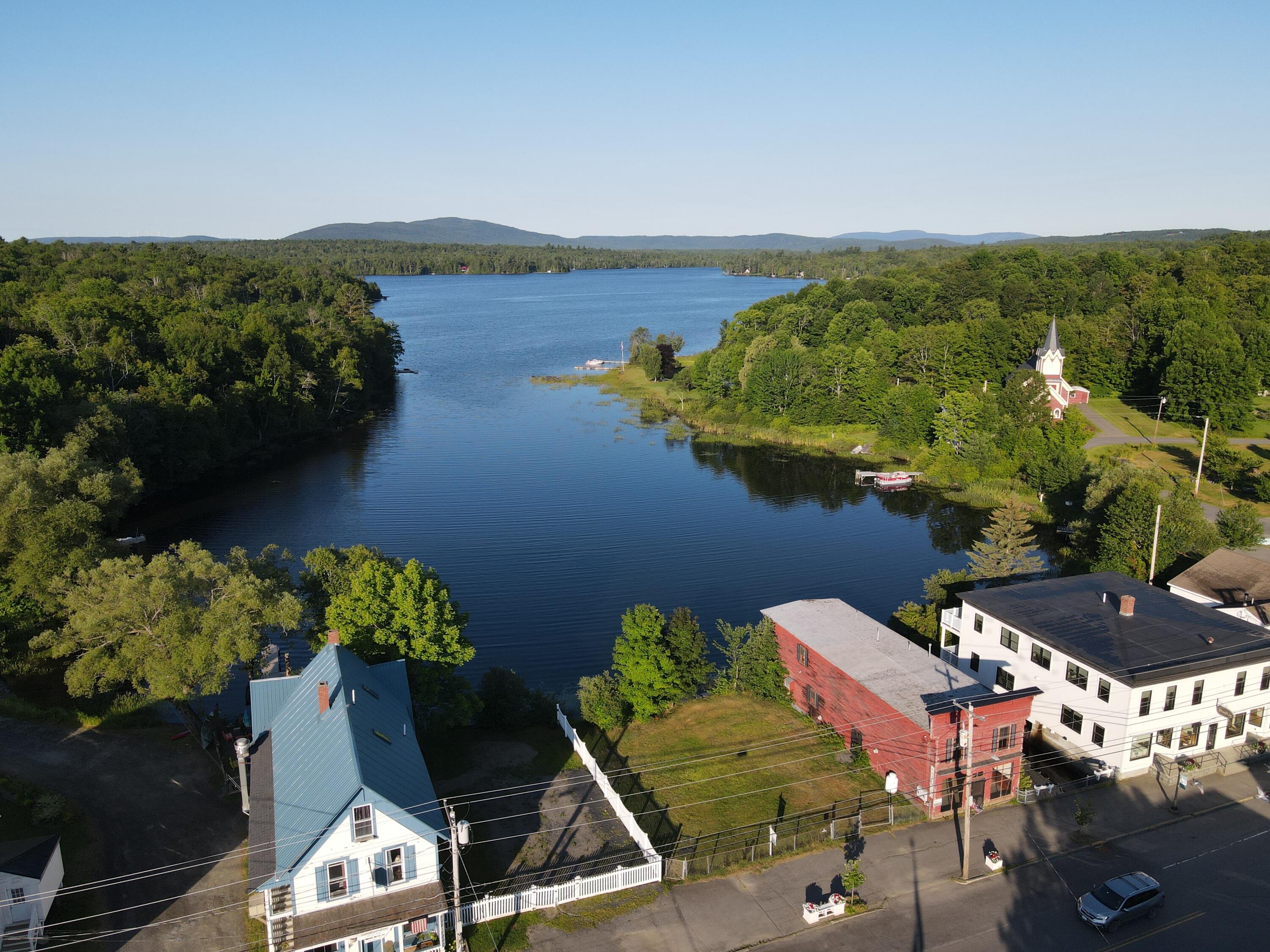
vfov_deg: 56.8
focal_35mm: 24
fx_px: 881
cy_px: 476
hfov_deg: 71.6
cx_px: 635
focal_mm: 4.5
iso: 110
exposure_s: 1/640
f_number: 2.8
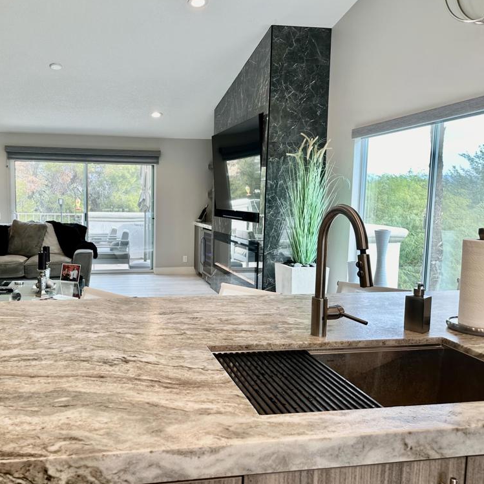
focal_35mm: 29
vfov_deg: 55.6
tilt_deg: -4.6
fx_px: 459
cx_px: 164
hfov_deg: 54.6
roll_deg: -0.3
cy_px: 240
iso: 64
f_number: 1.78
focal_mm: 6.86
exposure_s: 1/143
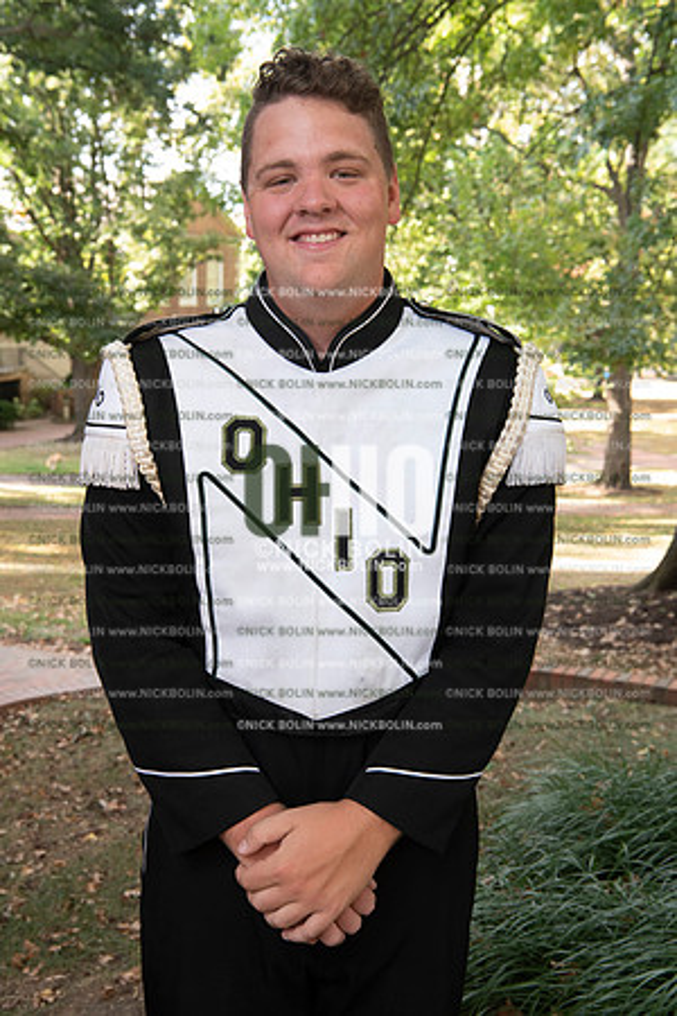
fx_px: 1410
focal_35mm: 50
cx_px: 338
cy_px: 508
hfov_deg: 27.0
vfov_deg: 39.6
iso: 800
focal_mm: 50
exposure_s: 1/100
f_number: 8
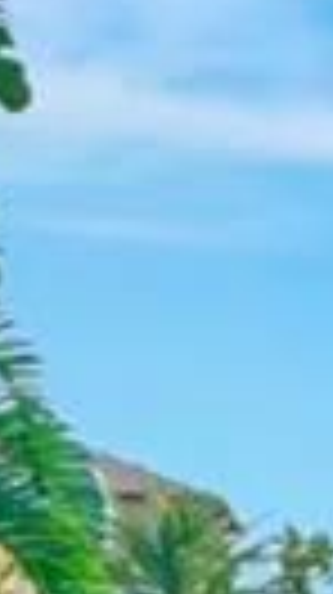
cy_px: 567
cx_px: 1958
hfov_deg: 5.3
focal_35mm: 122
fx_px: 1920
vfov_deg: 17.3
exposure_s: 1/320
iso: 500
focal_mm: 10
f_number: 9
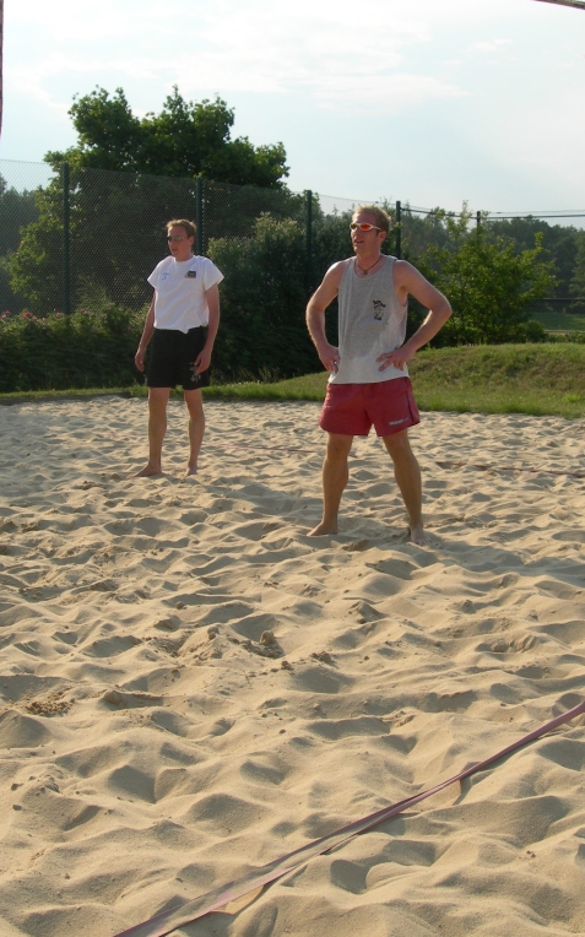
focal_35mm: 54
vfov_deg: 37.5
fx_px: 1379
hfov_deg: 23.9
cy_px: 468
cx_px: 367
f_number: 4.8
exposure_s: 1/472
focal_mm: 7.8
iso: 50
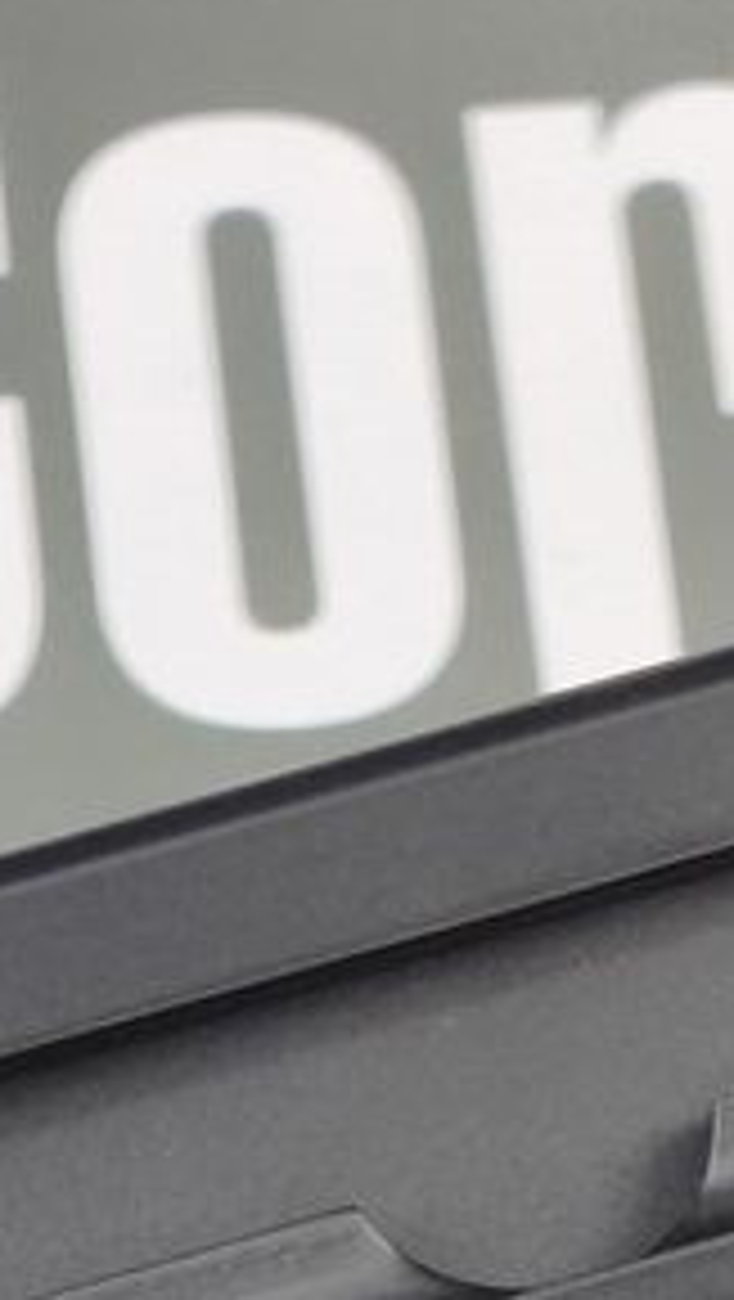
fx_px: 13294
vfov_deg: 5.6
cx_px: 1036
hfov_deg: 3.2
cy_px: 1642
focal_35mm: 385
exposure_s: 1/17.1
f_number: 2.67
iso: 747
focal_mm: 22.48
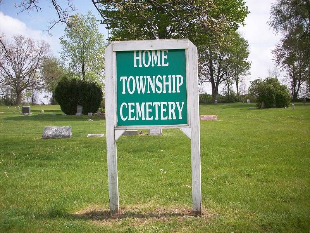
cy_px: 116
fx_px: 331
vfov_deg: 38.7
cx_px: 155
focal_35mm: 37
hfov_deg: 50.1
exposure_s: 1/268
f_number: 5.6
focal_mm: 6.2
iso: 80
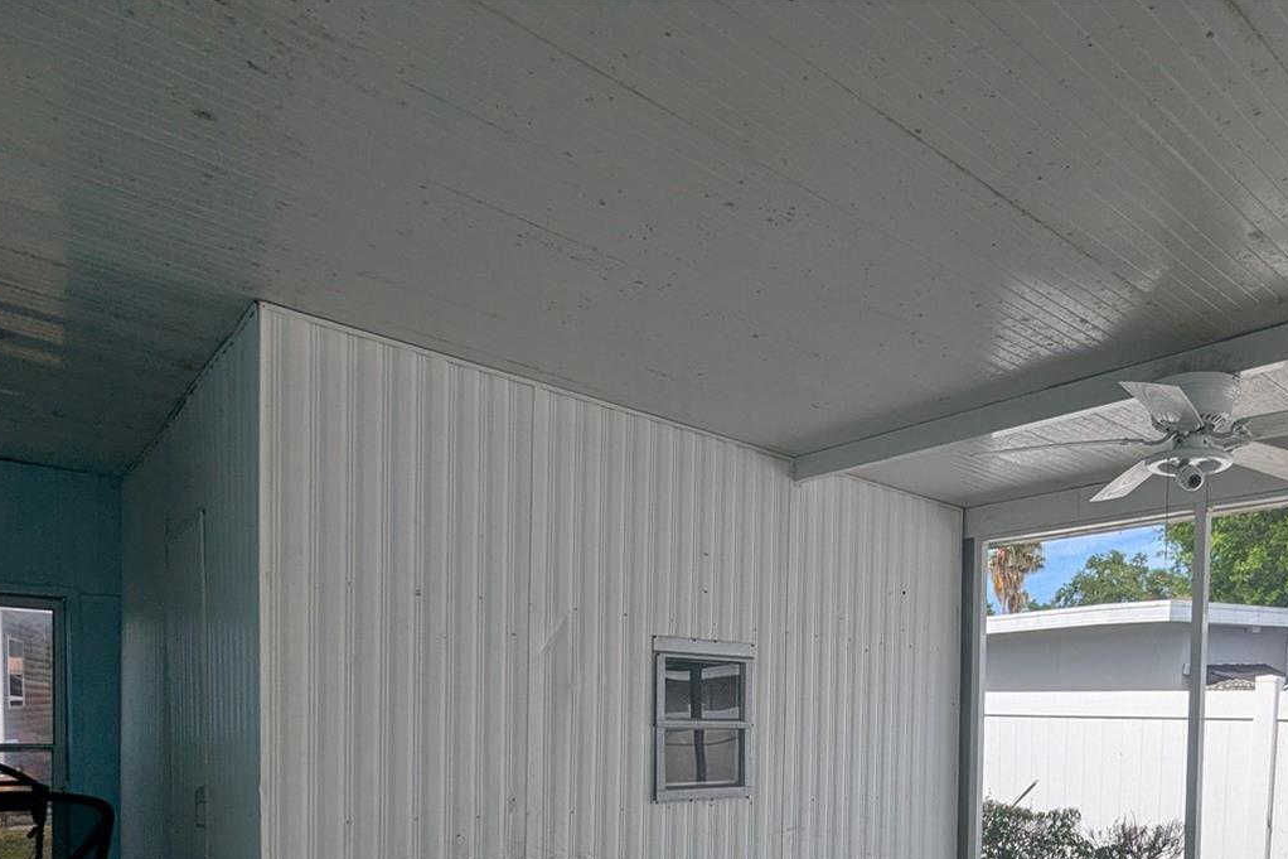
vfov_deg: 45.4
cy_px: 754
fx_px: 930
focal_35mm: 26
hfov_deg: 67.0
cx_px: 886
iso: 50
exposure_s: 1/1009
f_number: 2.2
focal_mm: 2.35
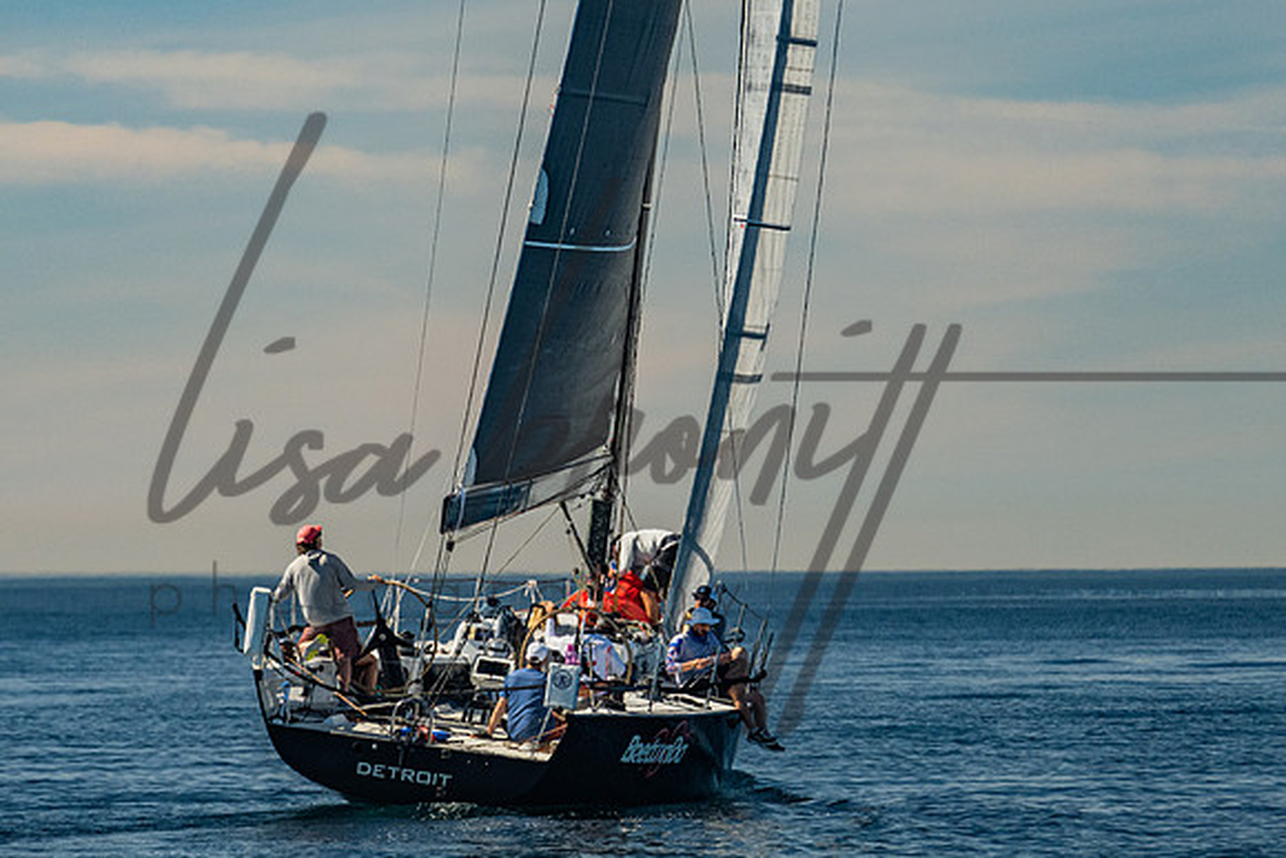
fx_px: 13535
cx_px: 698
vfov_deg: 3.6
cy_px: 424
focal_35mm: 379
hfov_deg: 5.4
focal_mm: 200
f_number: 6.3
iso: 400
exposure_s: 1/1000
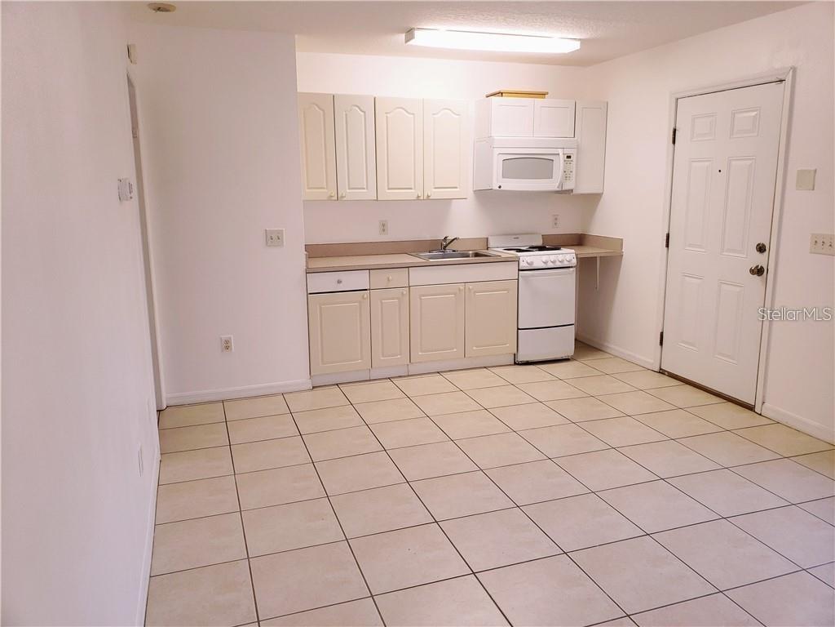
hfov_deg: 67.3
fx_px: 627
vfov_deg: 53.1
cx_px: 418
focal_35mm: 26
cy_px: 314
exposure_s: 1/40
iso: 80
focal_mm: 4.3
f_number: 2.4
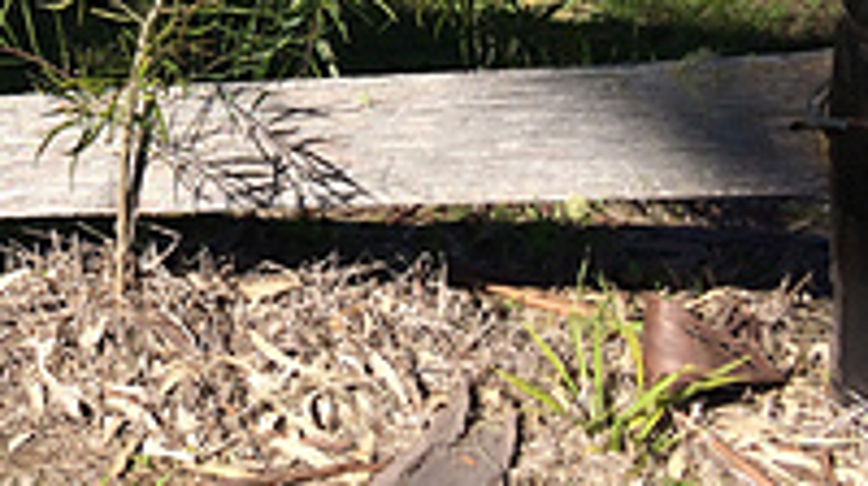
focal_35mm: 79
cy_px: -210
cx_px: -139
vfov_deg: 14.4
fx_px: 1816
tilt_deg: -9.6
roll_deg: -1.3
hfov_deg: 24.6
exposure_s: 1/1368
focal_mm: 4.15
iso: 32
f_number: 2.2
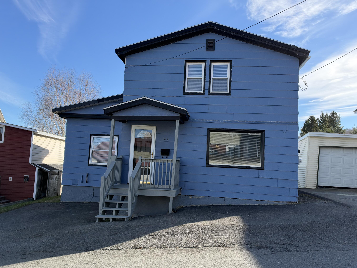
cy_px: 134
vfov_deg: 46.8
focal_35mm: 30
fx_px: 309
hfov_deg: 60.0
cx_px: 178
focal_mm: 6.93
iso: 80
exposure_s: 1/2415
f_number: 1.8
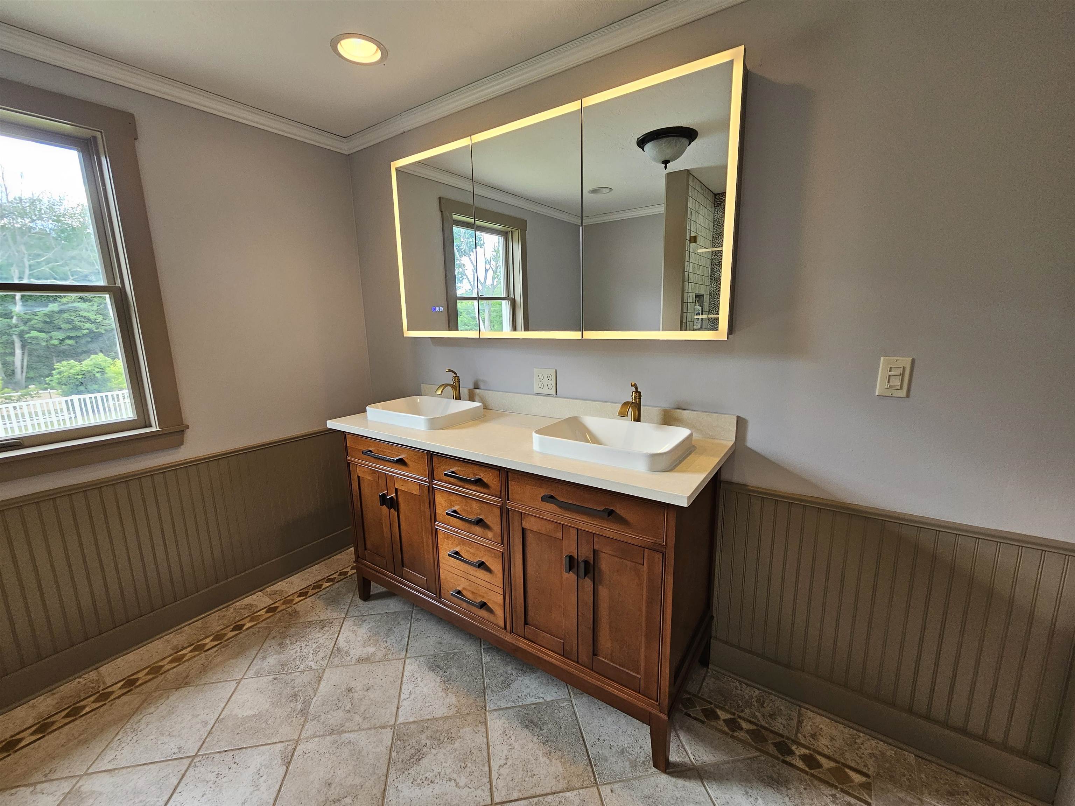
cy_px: 403
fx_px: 404
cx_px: 538
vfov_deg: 89.9
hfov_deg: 106.2
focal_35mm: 13
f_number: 2.2
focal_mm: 2.2
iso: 100
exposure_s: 1/60
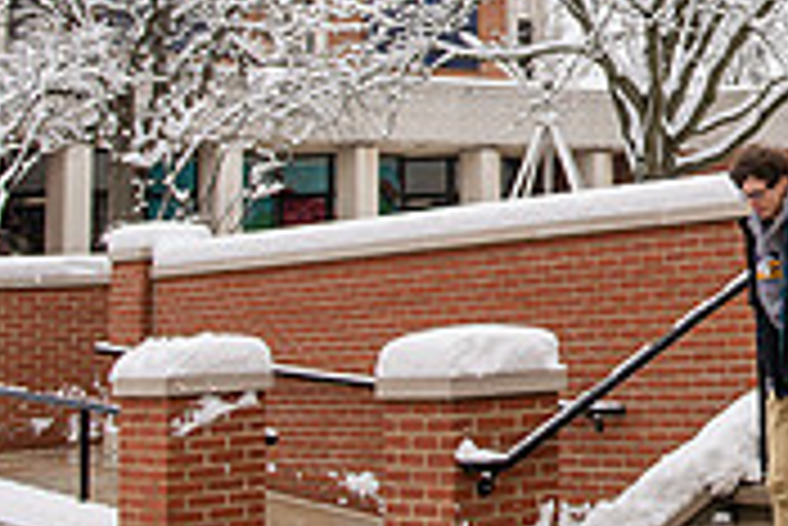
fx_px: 2103
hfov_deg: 19.9
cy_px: -61
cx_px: 959
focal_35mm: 96
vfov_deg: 14.0
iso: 125
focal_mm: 29
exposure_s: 1/640
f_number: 3.5
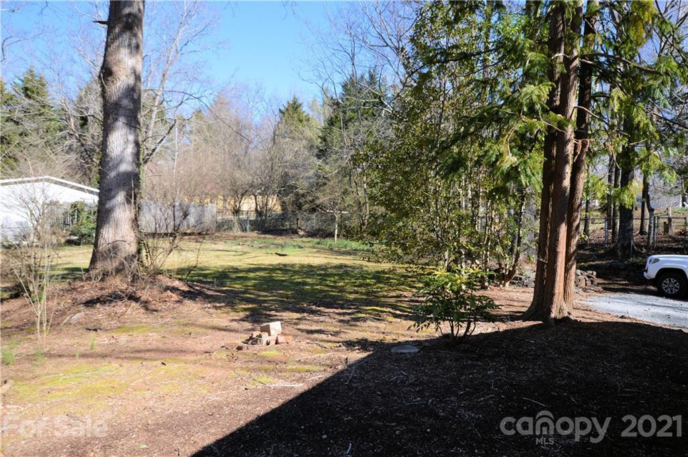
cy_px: 228
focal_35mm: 30
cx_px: 344
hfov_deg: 62.0
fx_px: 573
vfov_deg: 43.5
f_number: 6.3
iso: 100
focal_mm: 20
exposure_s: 1/160
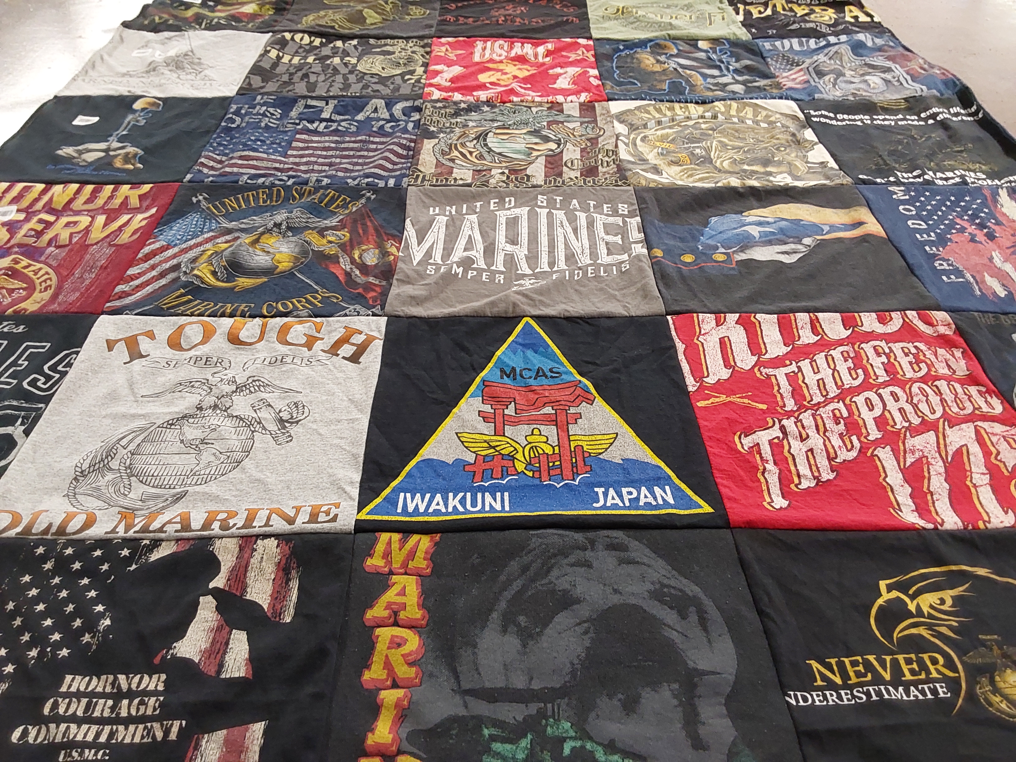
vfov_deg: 49.7
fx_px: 822
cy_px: 381
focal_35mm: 28
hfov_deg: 63.4
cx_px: 508
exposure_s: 1/60
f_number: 1.9
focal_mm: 2.91
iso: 200
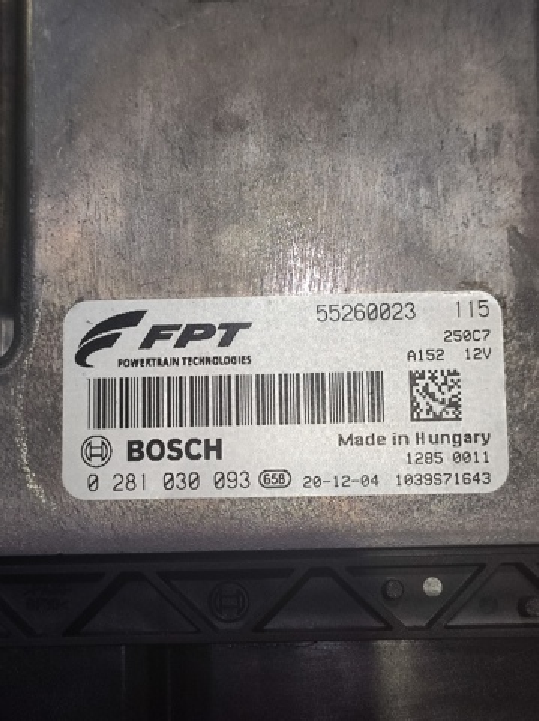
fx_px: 354
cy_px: 360
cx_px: 270
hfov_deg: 74.6
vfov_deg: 91.1
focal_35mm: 17
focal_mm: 4.74
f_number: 1.79
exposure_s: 1/50
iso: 520
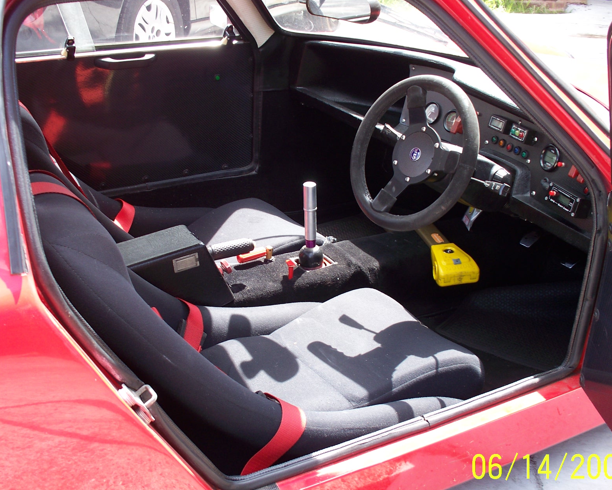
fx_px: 833
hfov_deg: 40.3
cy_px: 246
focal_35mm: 46
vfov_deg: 32.8
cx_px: 277
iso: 64
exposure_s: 1/80
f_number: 2.8
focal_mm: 7.54
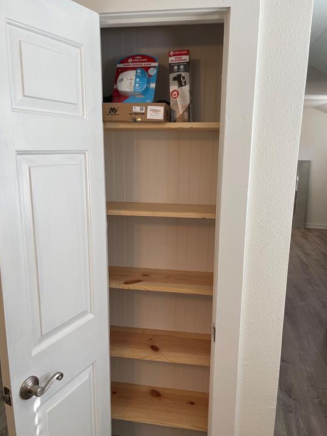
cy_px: 224
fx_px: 353
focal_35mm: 28
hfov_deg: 49.8
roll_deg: -0.7
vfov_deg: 63.4
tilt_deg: -11.7
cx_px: 164
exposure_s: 1/120
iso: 125
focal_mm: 5.1
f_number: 1.6
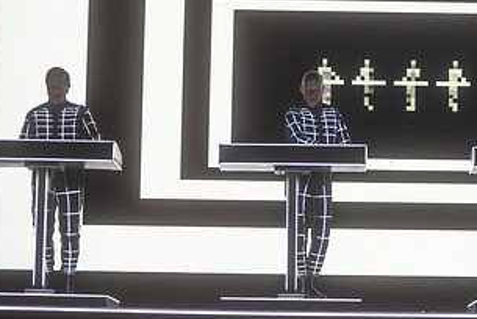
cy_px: 115
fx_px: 2175
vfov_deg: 8.4
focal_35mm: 164
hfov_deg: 12.4
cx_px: 418
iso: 2500
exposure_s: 1/320
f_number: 3.2
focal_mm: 80
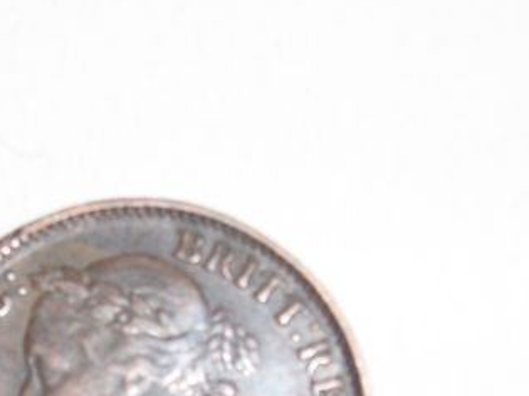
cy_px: 435
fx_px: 1894
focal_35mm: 124
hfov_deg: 15.8
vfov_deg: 11.8
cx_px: 138
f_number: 3.2
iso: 125
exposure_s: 1/50.3
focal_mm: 7.1
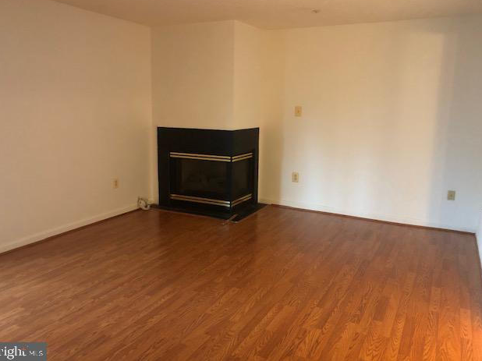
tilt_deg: -10.1
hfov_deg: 61.7
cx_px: 236
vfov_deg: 48.2
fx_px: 404
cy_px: 175
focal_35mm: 29
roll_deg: -1.7
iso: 100
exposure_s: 1/4
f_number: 1.8
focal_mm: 3.99
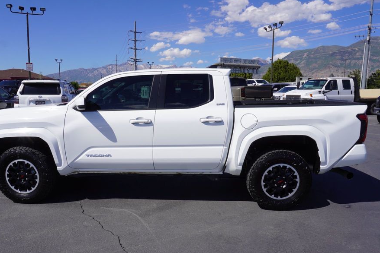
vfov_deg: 46.3
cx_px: 171
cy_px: 143
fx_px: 296
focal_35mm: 28
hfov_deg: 65.3
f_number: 10
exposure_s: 1/250
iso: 100
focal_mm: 16
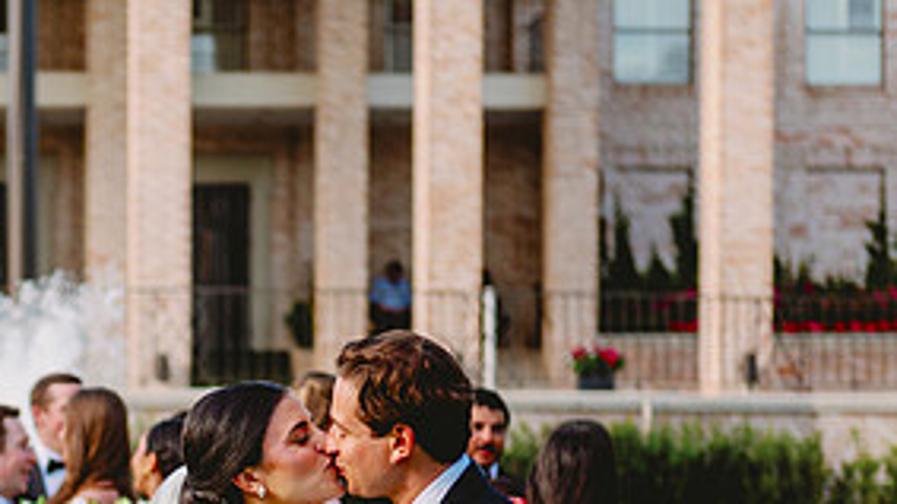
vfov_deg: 7.3
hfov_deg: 12.9
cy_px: 540
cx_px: 35
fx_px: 3923
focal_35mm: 165
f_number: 2.8
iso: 200
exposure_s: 1/2500
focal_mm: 70
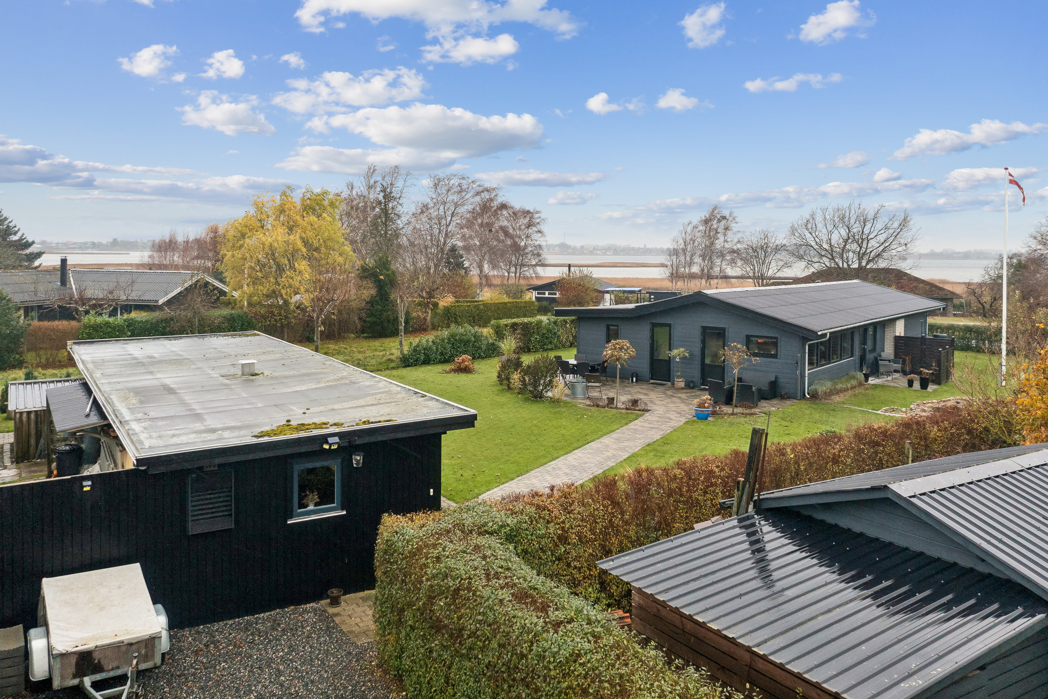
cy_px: 350
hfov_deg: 65.5
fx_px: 815
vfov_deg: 46.4
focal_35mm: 28
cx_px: 524
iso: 200
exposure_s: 1/120
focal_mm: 10.3
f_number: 4
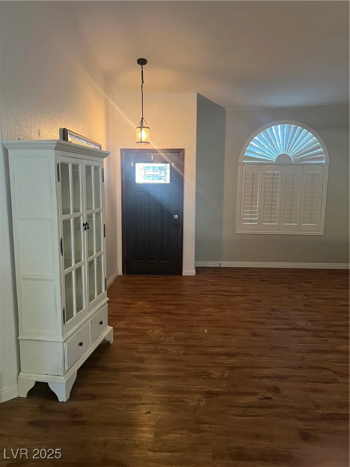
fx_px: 351
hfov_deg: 53.1
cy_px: 234
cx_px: 175
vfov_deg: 67.3
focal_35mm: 26
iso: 400
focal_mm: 5.7
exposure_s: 1/40
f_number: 1.5
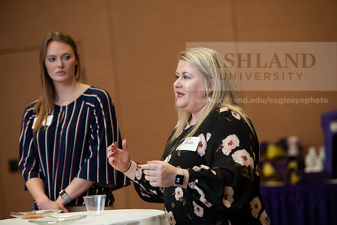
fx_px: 1217
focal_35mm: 130
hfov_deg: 15.8
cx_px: 168
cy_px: 112
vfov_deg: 10.6
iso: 1250
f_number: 3.2
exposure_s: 1/200
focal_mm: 130
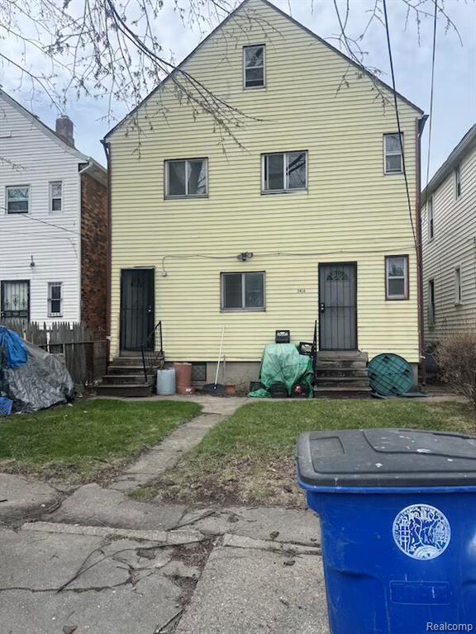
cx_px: 238
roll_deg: +1.6
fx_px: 440
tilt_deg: +1.9
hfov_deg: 56.8
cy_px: 317
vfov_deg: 71.6
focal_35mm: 24
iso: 80
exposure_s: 1/2415
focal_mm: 6.76
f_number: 1.78
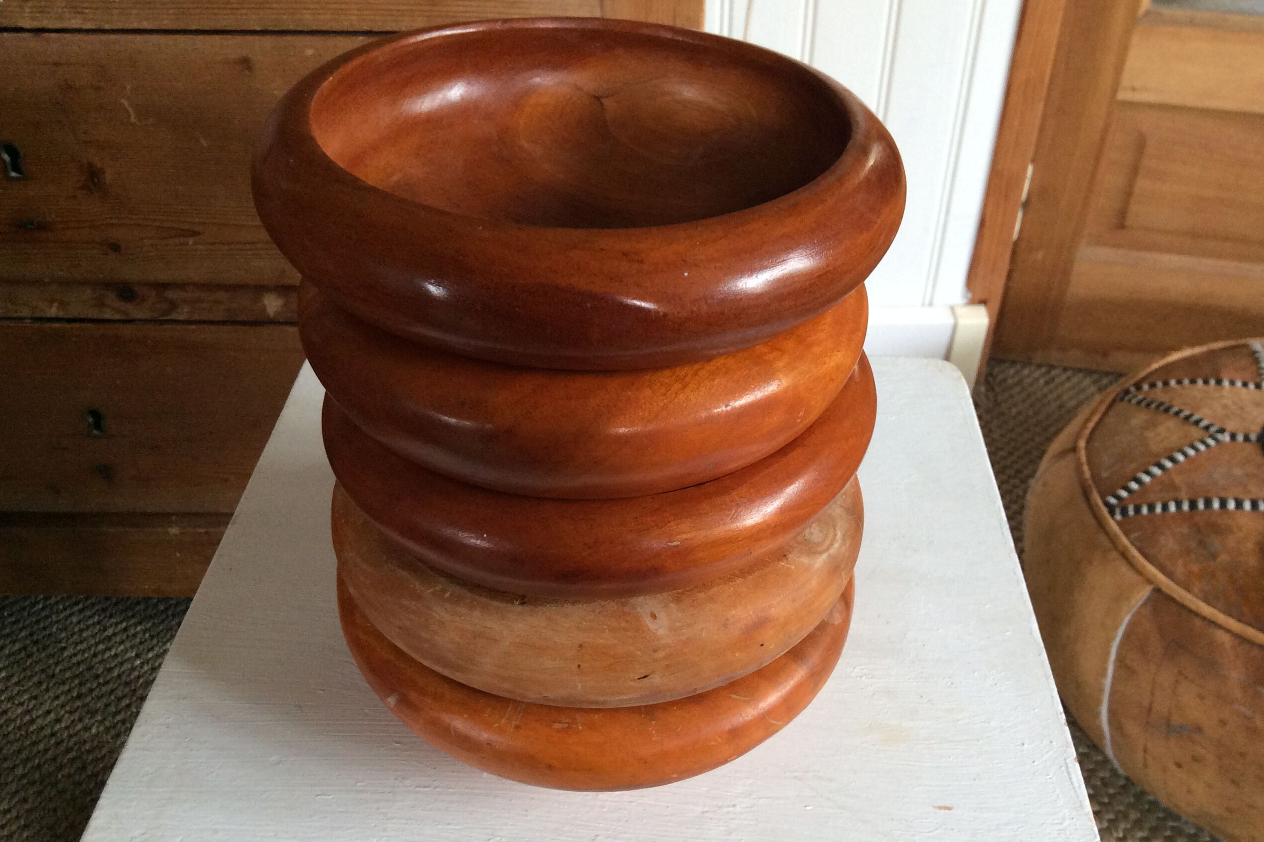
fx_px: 1194
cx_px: 637
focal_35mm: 34
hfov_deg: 55.8
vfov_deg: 38.8
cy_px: 464
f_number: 2.4
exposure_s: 1/25
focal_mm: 3.3
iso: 100
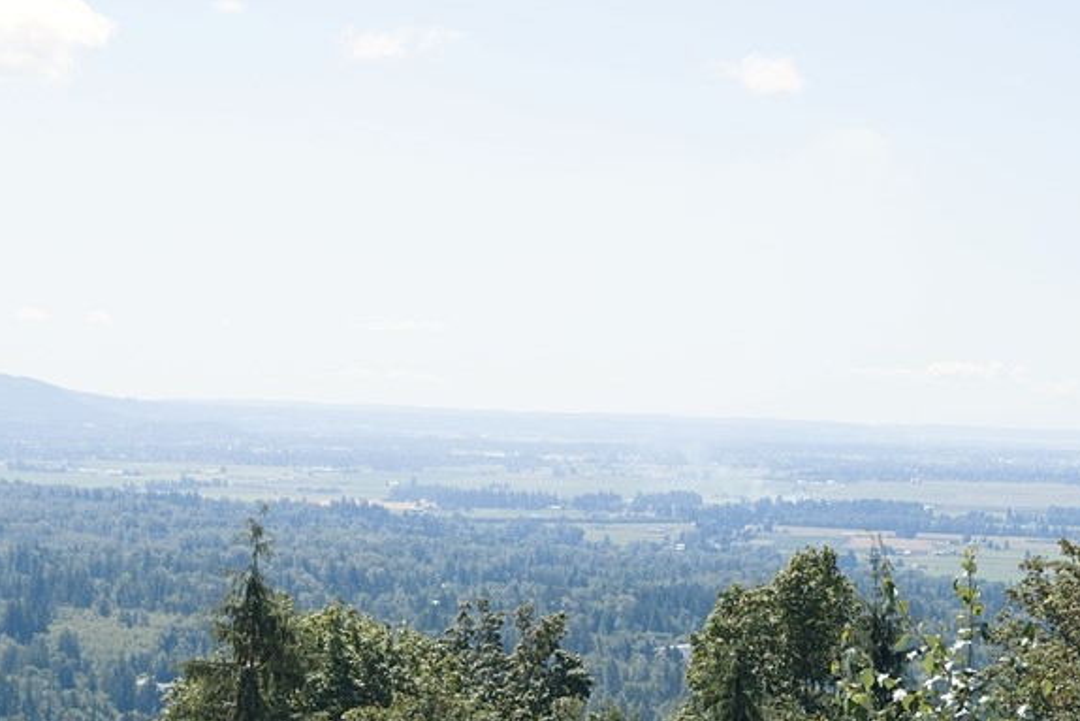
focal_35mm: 131
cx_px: 294
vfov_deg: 10.5
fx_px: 3927
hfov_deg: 15.6
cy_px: 566
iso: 100
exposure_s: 1/500
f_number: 5.6
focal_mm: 44.3
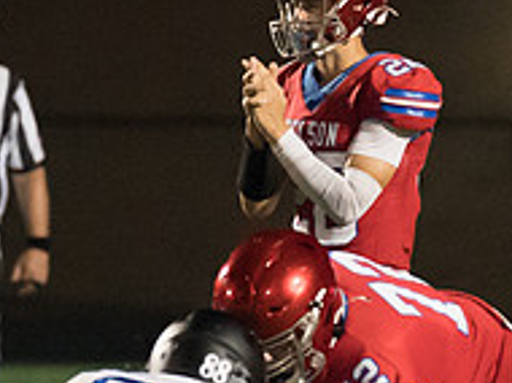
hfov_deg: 1.9
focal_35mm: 1061
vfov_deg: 1.4
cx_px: 341
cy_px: 131
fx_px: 15673
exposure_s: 1/1250
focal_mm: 200
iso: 12800
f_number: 2.8
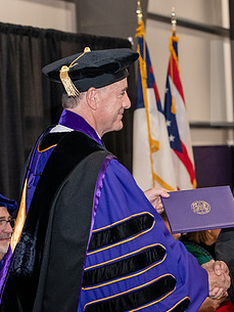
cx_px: 180
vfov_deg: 15.4
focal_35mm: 128
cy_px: 164
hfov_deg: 11.6
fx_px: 1153
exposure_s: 1/200
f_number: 5
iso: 2500
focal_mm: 70
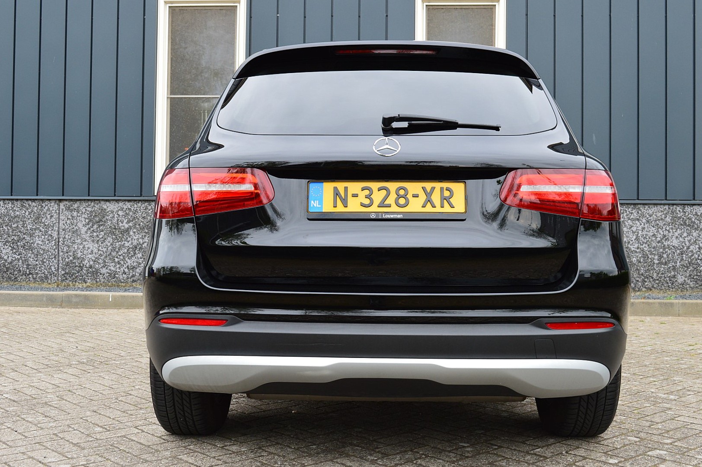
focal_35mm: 44
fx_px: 848
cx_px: 351
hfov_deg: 45.0
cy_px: 234
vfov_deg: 30.8
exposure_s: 1/100
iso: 400
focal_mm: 29
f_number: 9
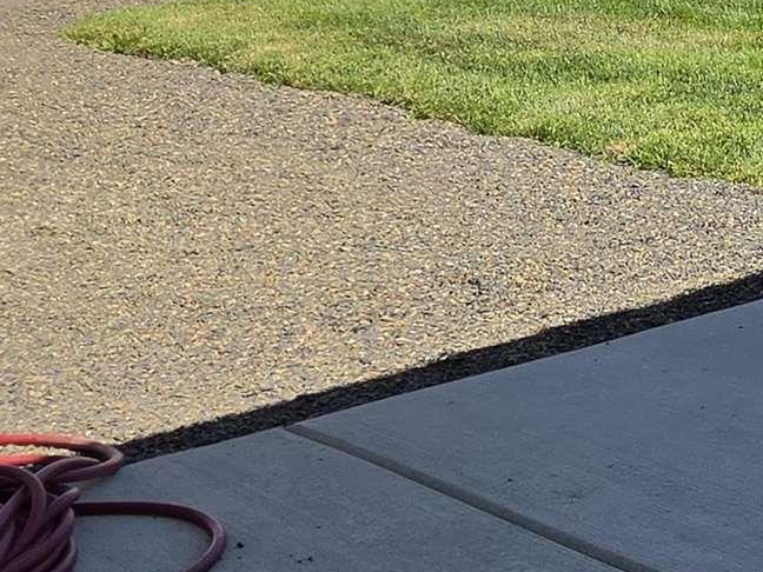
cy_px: 138
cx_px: 1366
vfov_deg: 13.5
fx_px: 2403
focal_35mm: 109
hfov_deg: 15.5
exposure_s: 1/4926
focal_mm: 5.4
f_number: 1.8
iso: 80
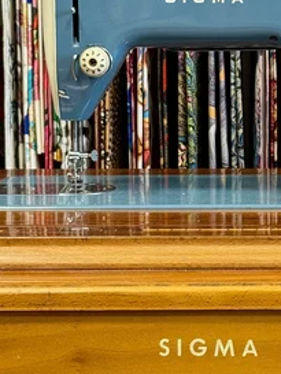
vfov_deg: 21.2
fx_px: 973
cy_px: 25
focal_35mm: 90
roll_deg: -0.6
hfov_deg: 16.3
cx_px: 223
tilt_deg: -4.5
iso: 250
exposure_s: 1/50
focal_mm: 6.76
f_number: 1.78
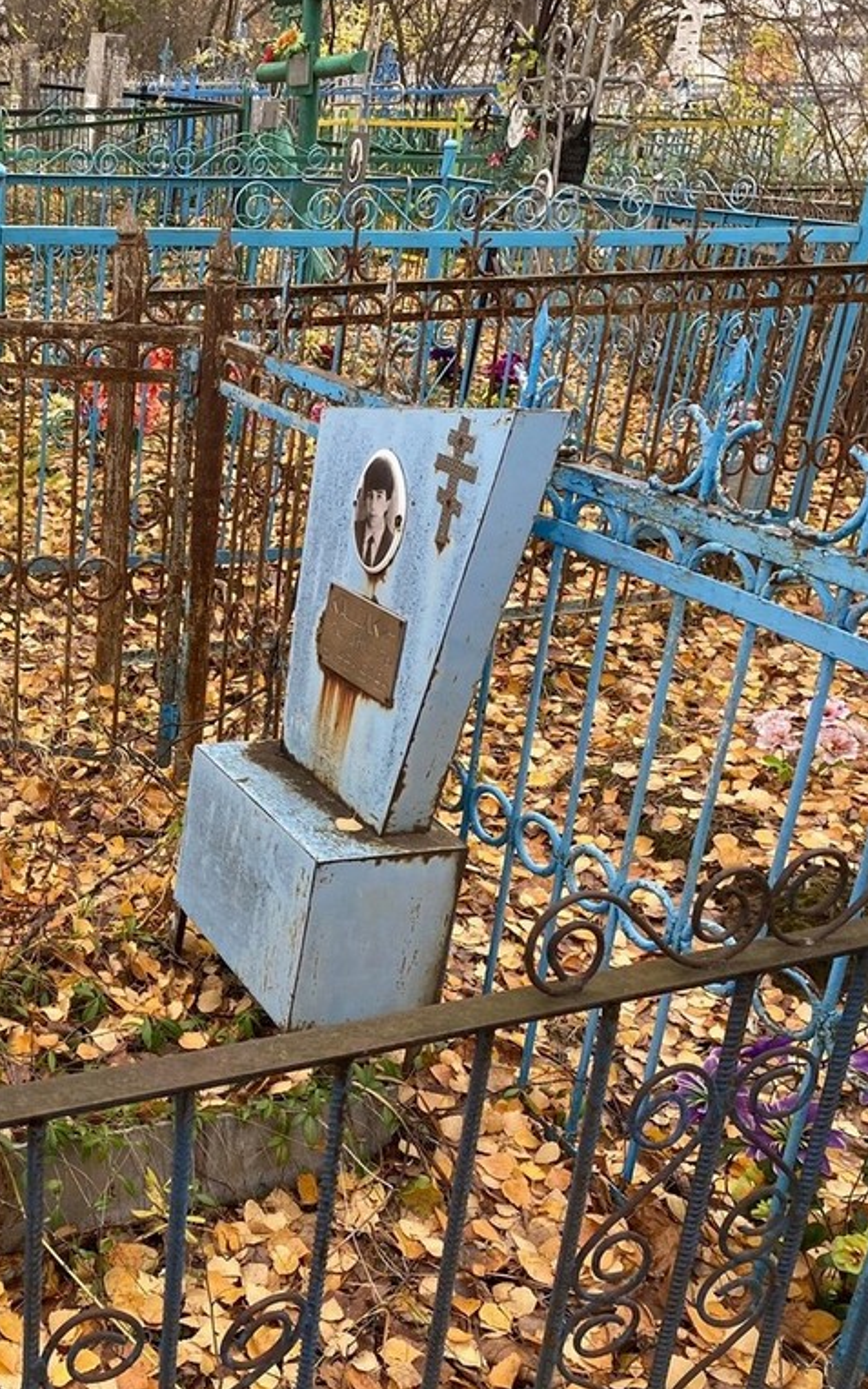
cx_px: -2
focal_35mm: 37
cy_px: 694
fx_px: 1400
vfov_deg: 52.7
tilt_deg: -16.3
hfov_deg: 31.8
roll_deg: -2.3
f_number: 1.8
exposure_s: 1/122
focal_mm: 4.25
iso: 80
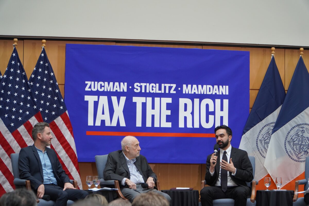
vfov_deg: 13.4
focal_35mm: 102
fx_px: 875
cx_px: 154
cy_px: 103
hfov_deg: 20.0
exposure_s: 1/160
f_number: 4
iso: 500
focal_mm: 68
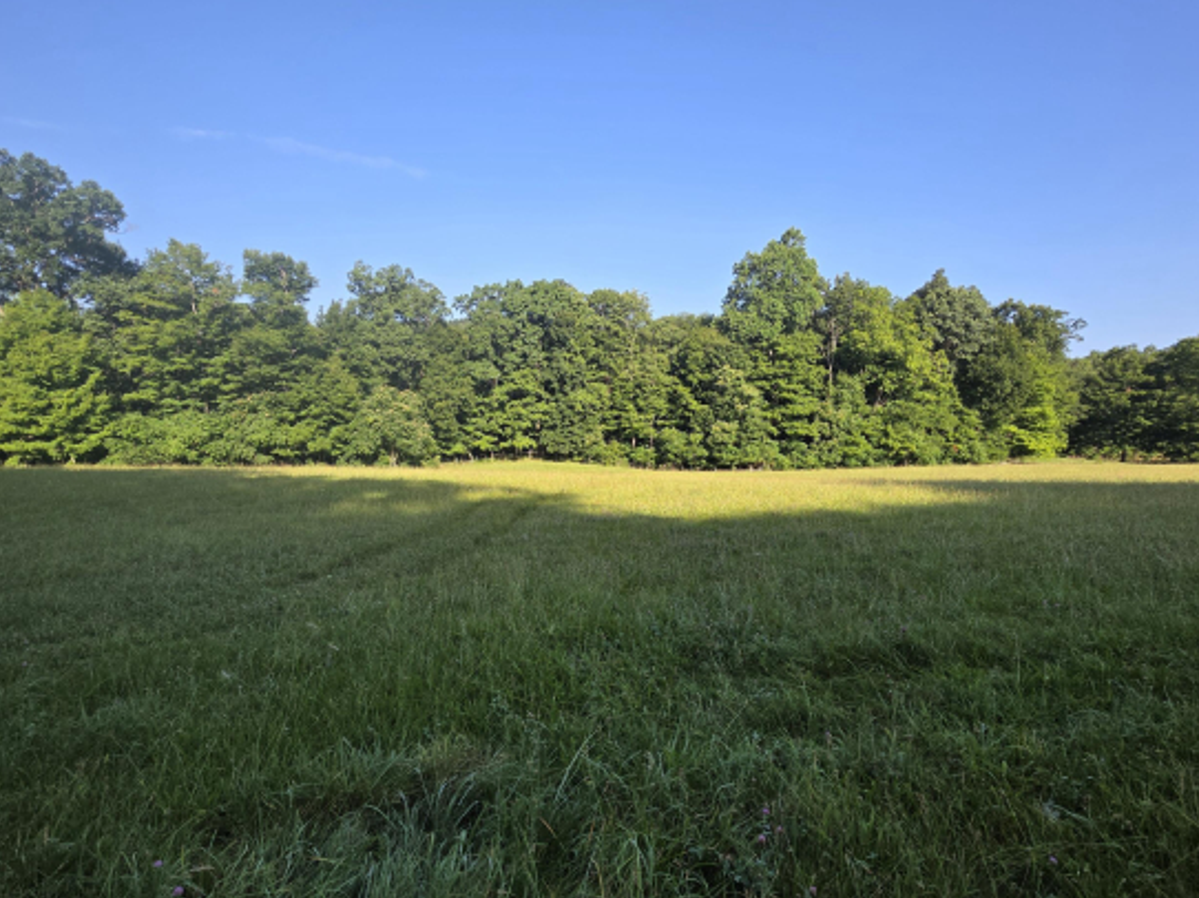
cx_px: 594
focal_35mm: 16
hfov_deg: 94.5
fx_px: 554
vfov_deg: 77.8
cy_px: 493
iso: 40
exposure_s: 1/750
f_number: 1.9
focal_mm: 2.2
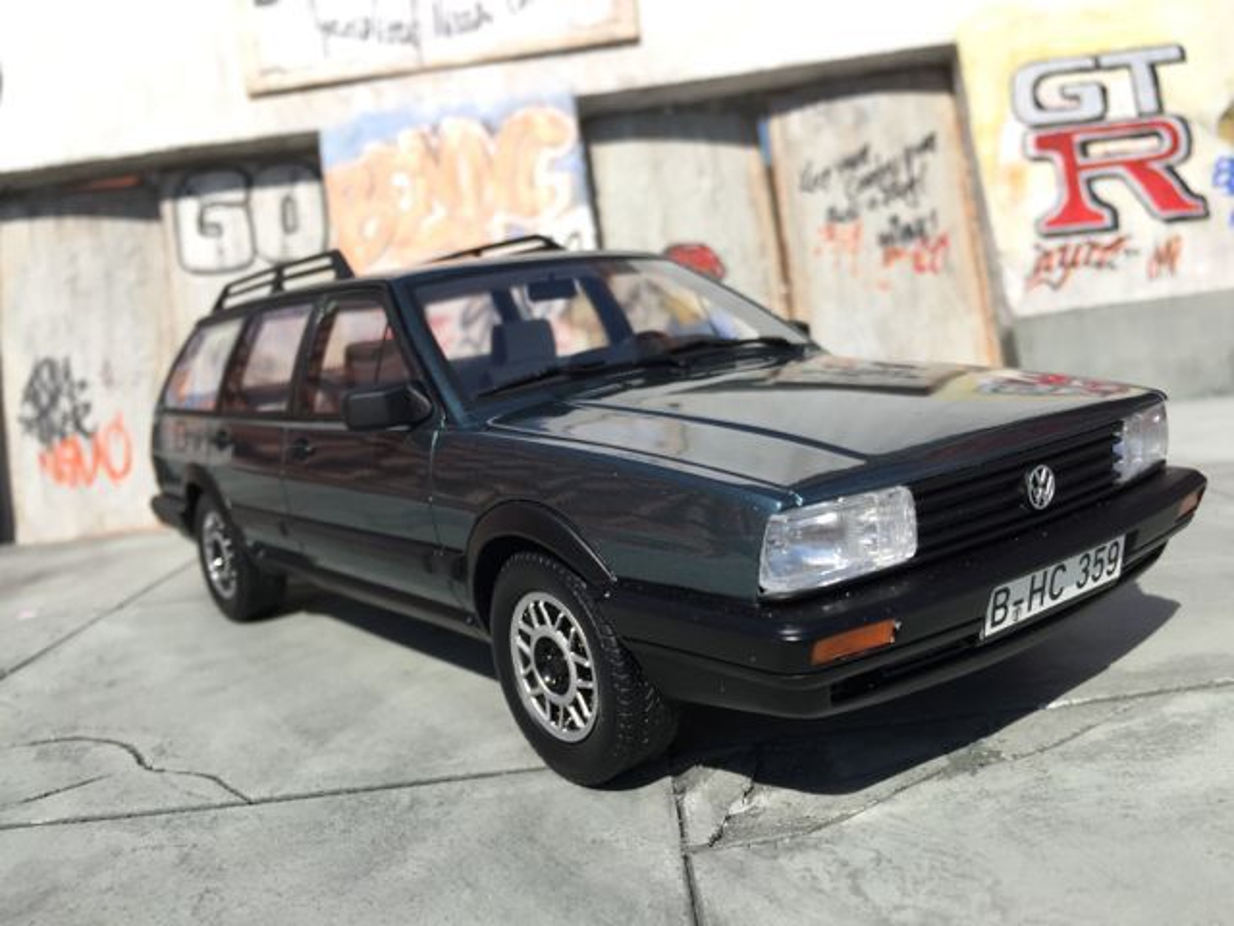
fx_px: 1034
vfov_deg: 48.2
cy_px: 463
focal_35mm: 29
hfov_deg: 61.7
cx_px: 617
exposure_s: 1/1980
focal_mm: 4.15
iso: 32
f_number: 2.2
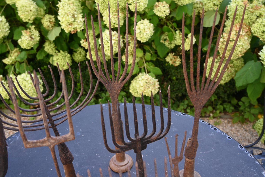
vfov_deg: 36.9
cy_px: 88
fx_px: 265
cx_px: 132
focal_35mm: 36
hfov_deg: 53.1
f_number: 4
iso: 250
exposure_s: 1/250
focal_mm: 24
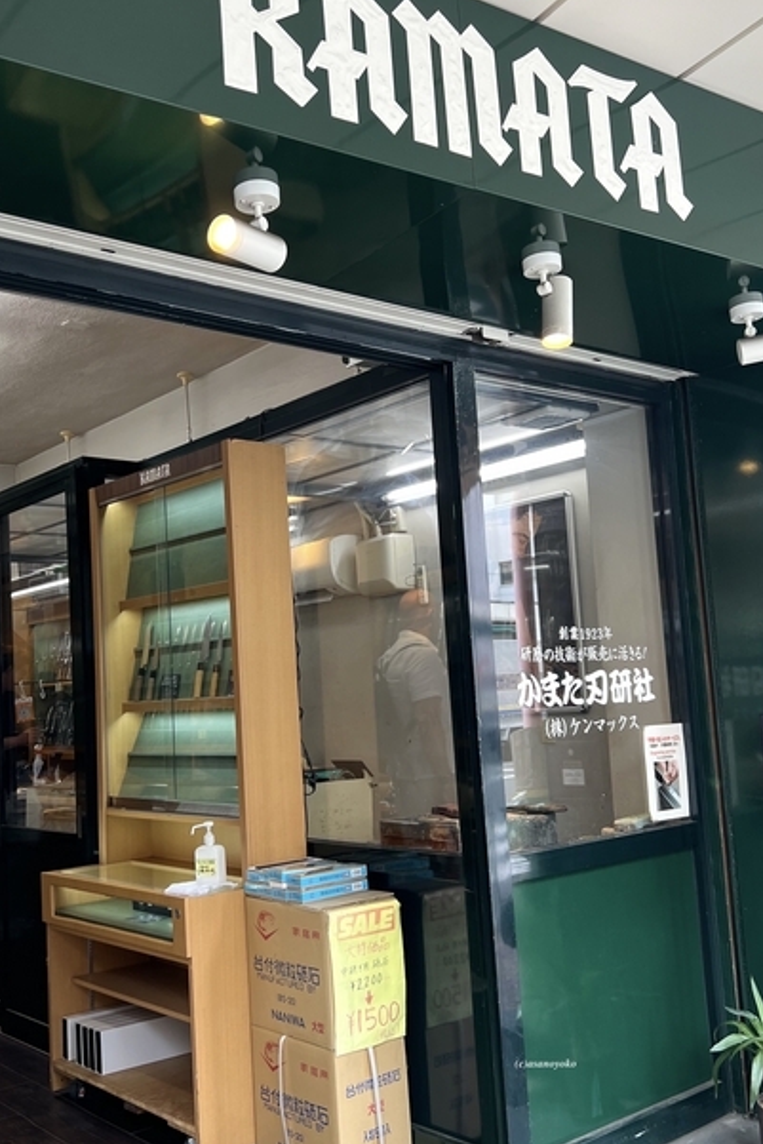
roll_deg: +4.1
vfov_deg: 53.1
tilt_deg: +7.0
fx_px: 1144
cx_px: 308
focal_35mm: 36
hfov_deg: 36.8
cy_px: 573
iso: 64
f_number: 1.5
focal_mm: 5.7
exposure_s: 1/123
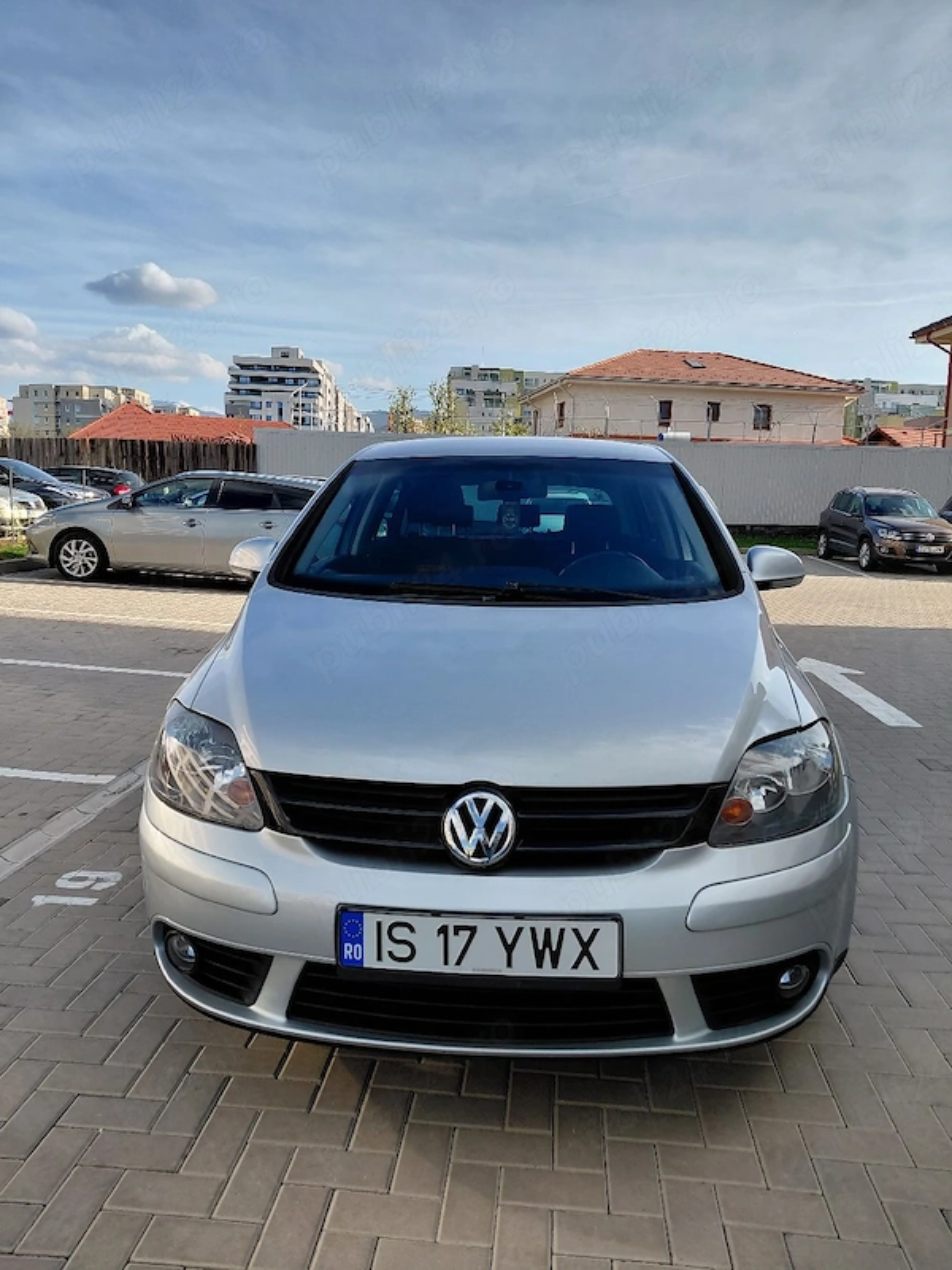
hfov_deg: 54.9
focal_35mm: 25
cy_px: 635
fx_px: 917
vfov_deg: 69.4
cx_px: 476
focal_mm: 4.69
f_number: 1.8
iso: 50
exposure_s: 1/1250
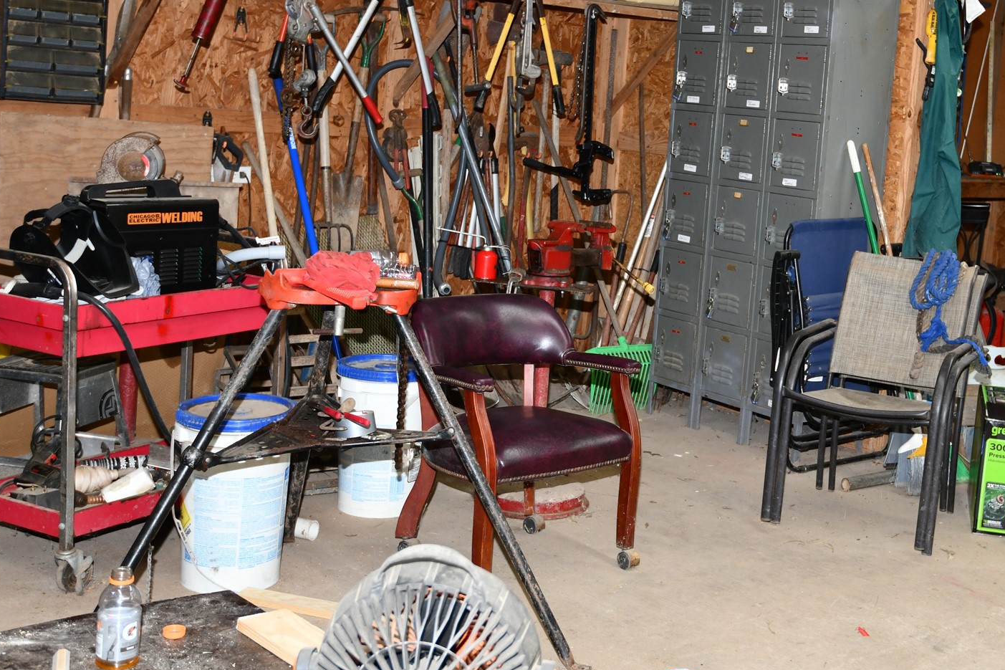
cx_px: 756
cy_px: 220
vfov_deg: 27.9
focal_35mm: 48
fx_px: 1340
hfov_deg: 40.0
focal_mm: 26
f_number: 4
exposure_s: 1/60
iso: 400
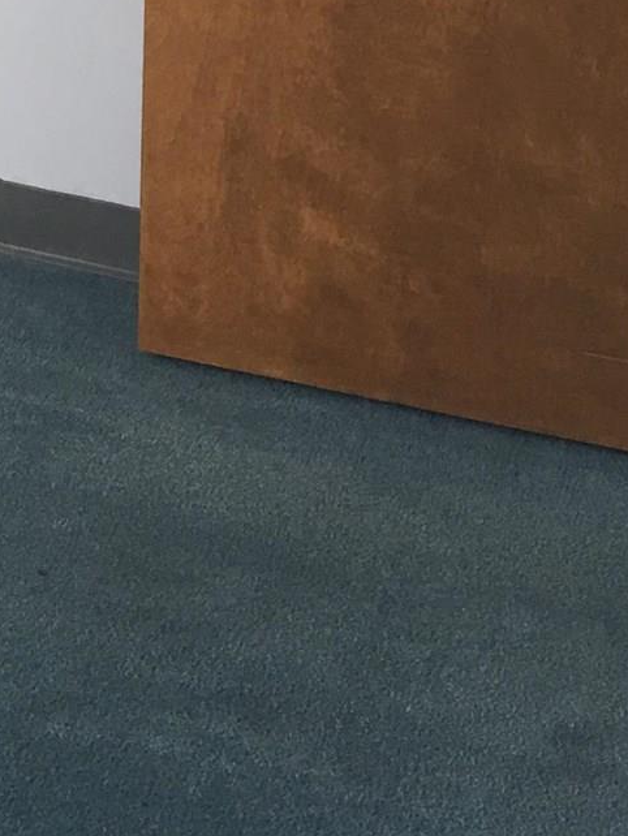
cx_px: -340
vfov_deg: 16.7
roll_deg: +0.8
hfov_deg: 13.4
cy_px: -517
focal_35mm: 104
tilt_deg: -10.6
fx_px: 2514
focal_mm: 4.15
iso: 32
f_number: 2.2
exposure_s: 1/15
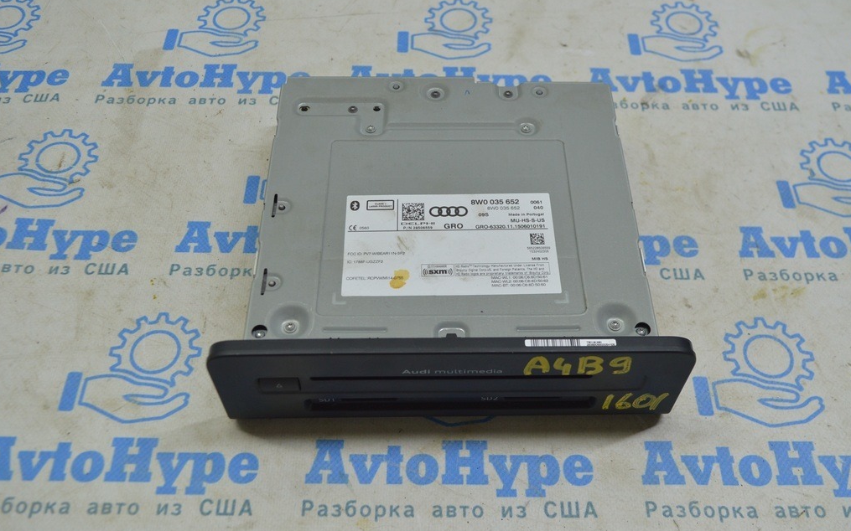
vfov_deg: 34.4
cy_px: 251
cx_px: 427
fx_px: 858
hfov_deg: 52.8
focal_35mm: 37
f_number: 5.6
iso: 400
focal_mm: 24
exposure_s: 1/40
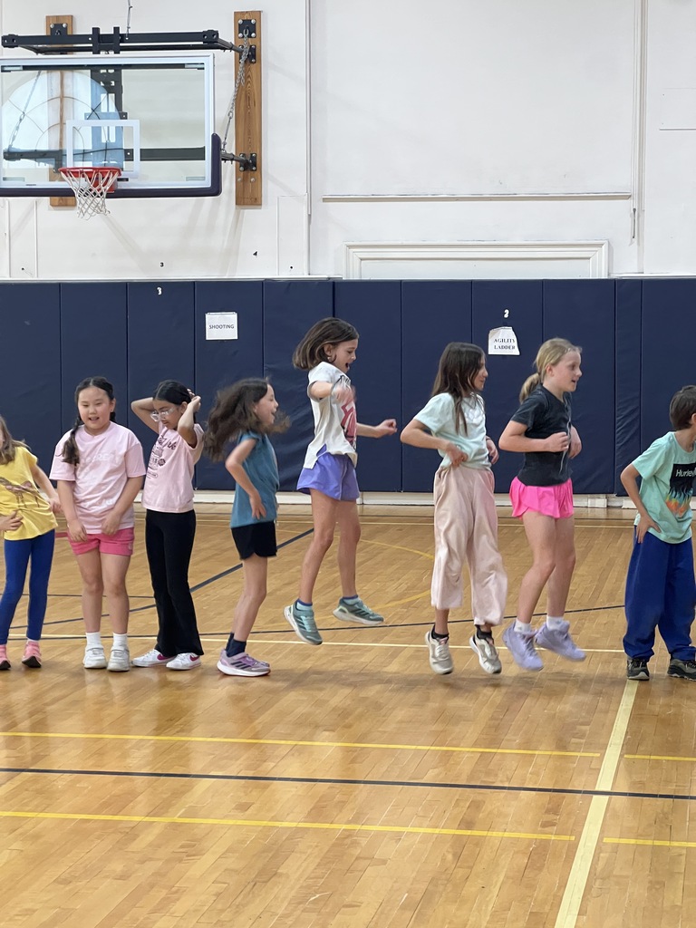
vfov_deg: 25.3
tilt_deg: -3.3
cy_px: 464
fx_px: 2064
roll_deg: +2.2
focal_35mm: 77
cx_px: 348
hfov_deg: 19.1
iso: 400
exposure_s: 1/60
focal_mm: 9
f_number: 2.8
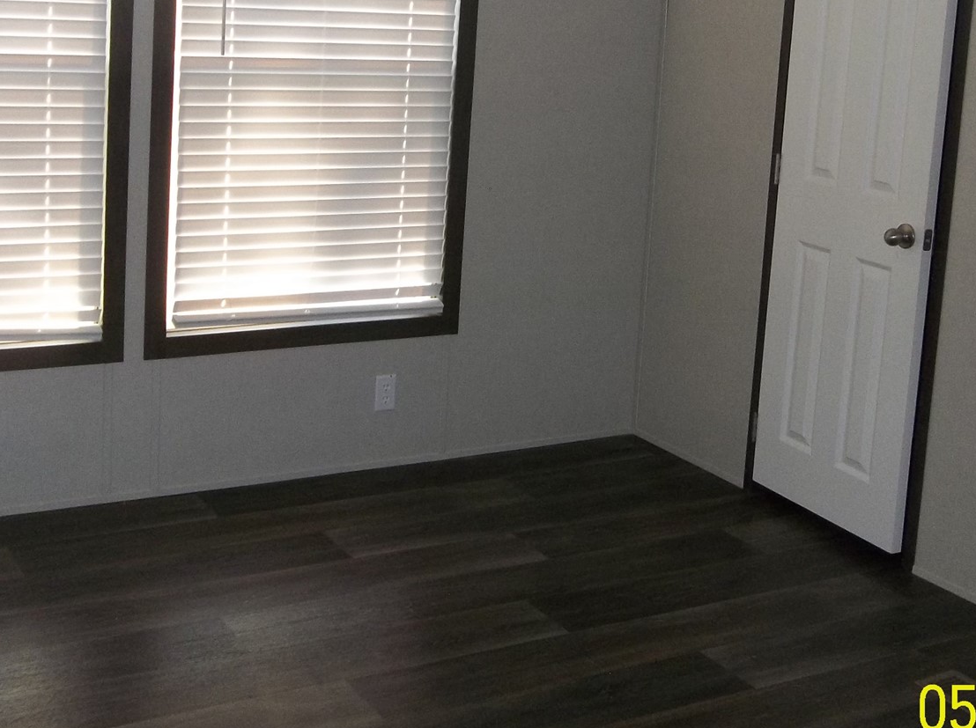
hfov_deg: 38.2
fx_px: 1407
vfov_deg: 28.6
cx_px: 410
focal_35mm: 50
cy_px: 195
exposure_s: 1/30
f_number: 3.5
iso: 160
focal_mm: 4.9
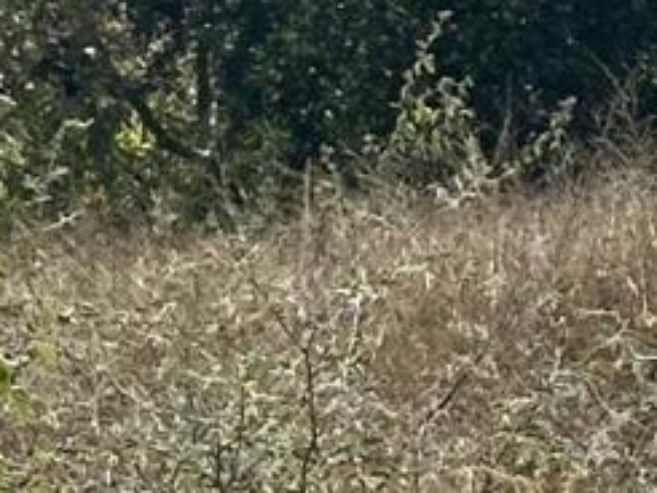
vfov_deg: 3.9
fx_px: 7140
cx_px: 1059
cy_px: -126
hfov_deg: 5.2
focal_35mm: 376
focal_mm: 6.86
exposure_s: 1/7092
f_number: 1.78
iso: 64
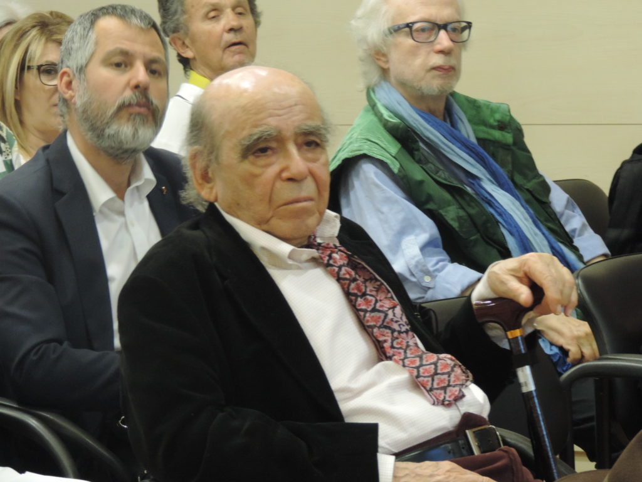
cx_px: 321
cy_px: 241
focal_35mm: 200
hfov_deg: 9.9
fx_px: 3709
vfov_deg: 7.4
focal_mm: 35.6
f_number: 4.6
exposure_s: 1/13
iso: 800
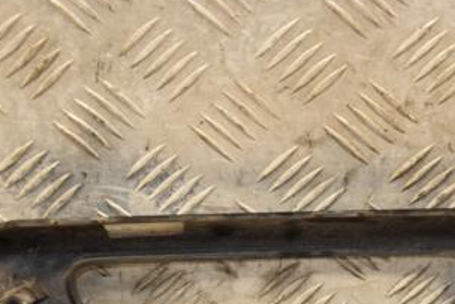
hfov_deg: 13.3
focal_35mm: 154
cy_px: 207
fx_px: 1947
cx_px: 331
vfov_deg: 8.9
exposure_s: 1/100
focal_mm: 52
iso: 800
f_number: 5
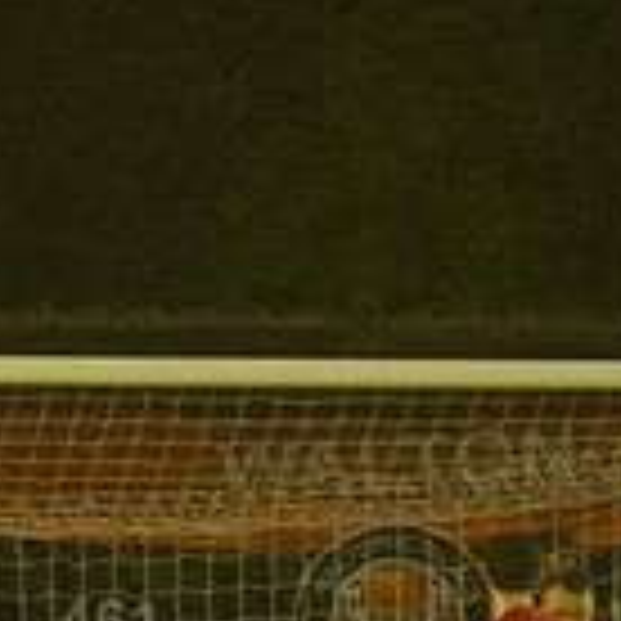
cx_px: 108
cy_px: 481
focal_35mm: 1471
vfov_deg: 1.2
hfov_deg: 1.2
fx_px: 29856
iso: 5000
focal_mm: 200
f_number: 2.8
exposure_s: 1/800
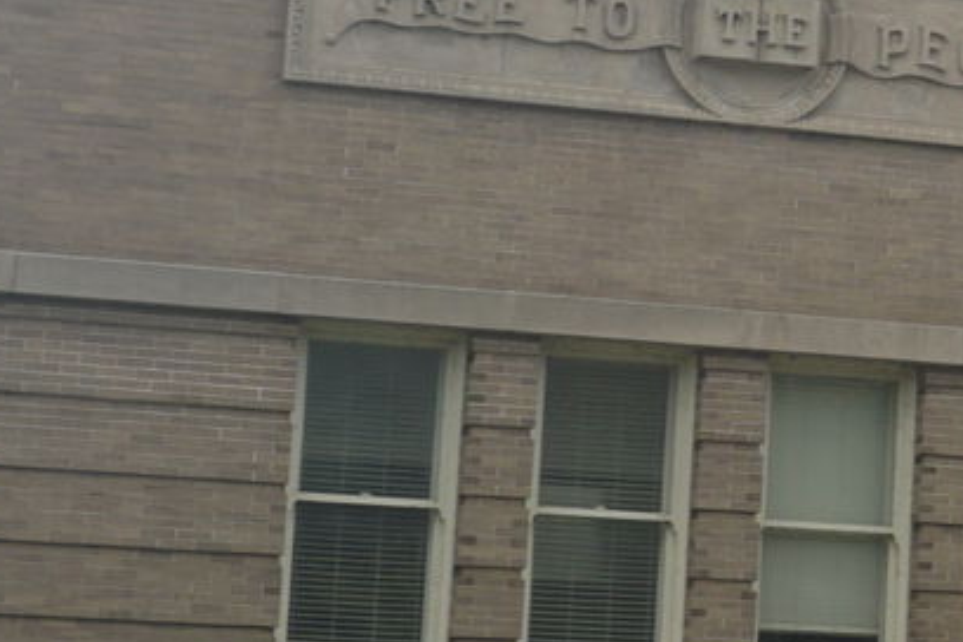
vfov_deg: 8.4
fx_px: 4343
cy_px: 165
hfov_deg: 11.8
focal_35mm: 162
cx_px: 1629
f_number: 11
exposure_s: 1/125
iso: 100
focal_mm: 23
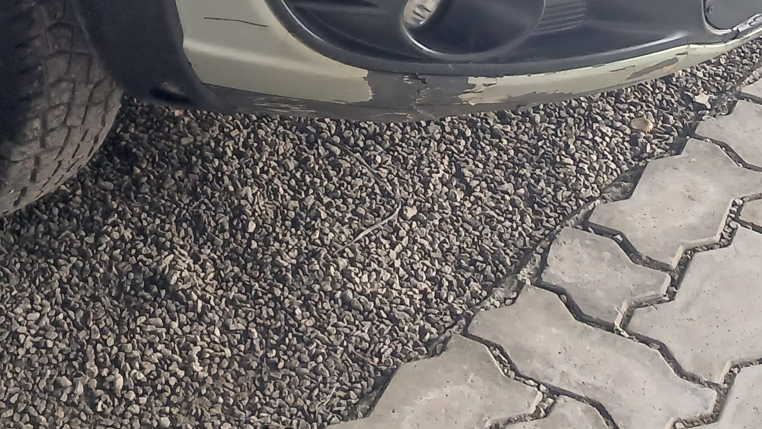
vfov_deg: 12.6
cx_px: 142
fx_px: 1717
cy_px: -421
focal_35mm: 85
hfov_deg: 24.6
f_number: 1.8
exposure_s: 1/60
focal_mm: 3.98
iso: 125
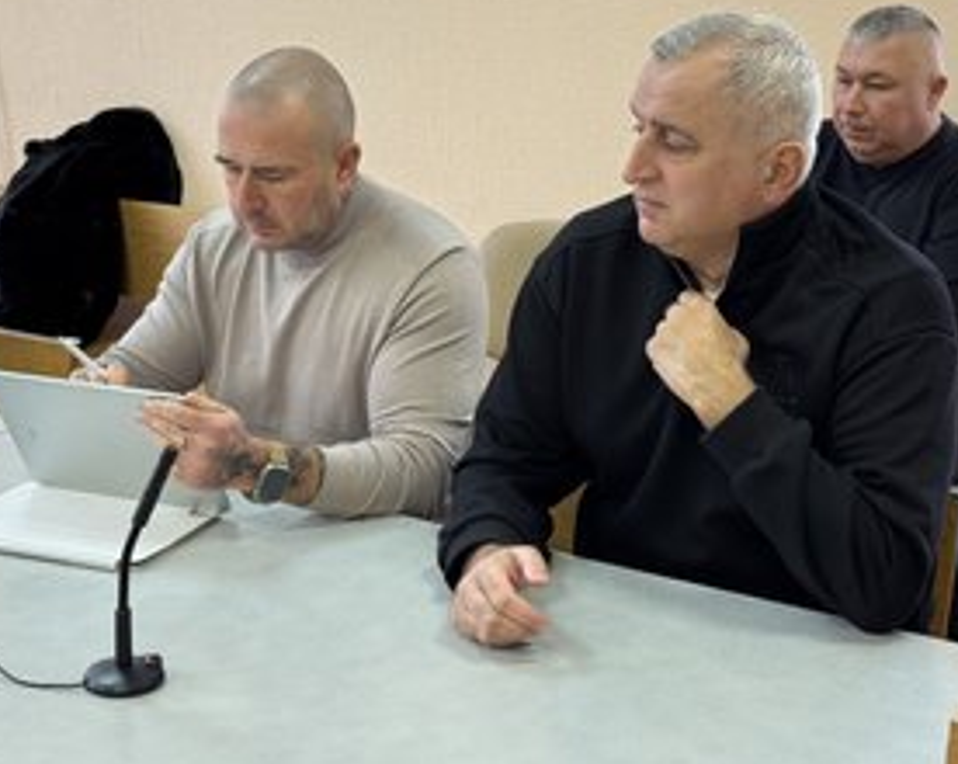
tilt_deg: -13.8
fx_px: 1925
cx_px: 448
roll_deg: -1.2
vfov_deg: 22.4
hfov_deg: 27.9
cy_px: 302
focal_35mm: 68
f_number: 1.78
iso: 125
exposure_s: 1/60
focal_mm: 6.76
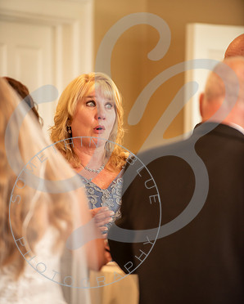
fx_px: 2047
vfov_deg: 8.5
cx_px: 122
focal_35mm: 227
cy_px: 150
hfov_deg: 6.8
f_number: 2.8
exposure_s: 1/250
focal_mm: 200
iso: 1000
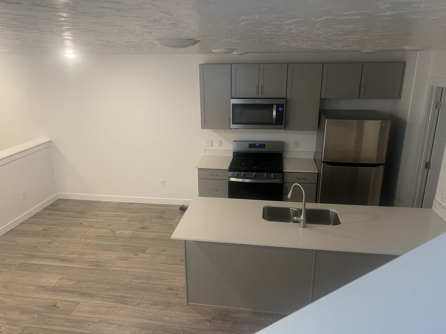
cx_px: 223
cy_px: 167
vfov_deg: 53.1
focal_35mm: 26
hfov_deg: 67.3
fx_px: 335
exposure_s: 1/60
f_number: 1.5
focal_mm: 5.7
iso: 125
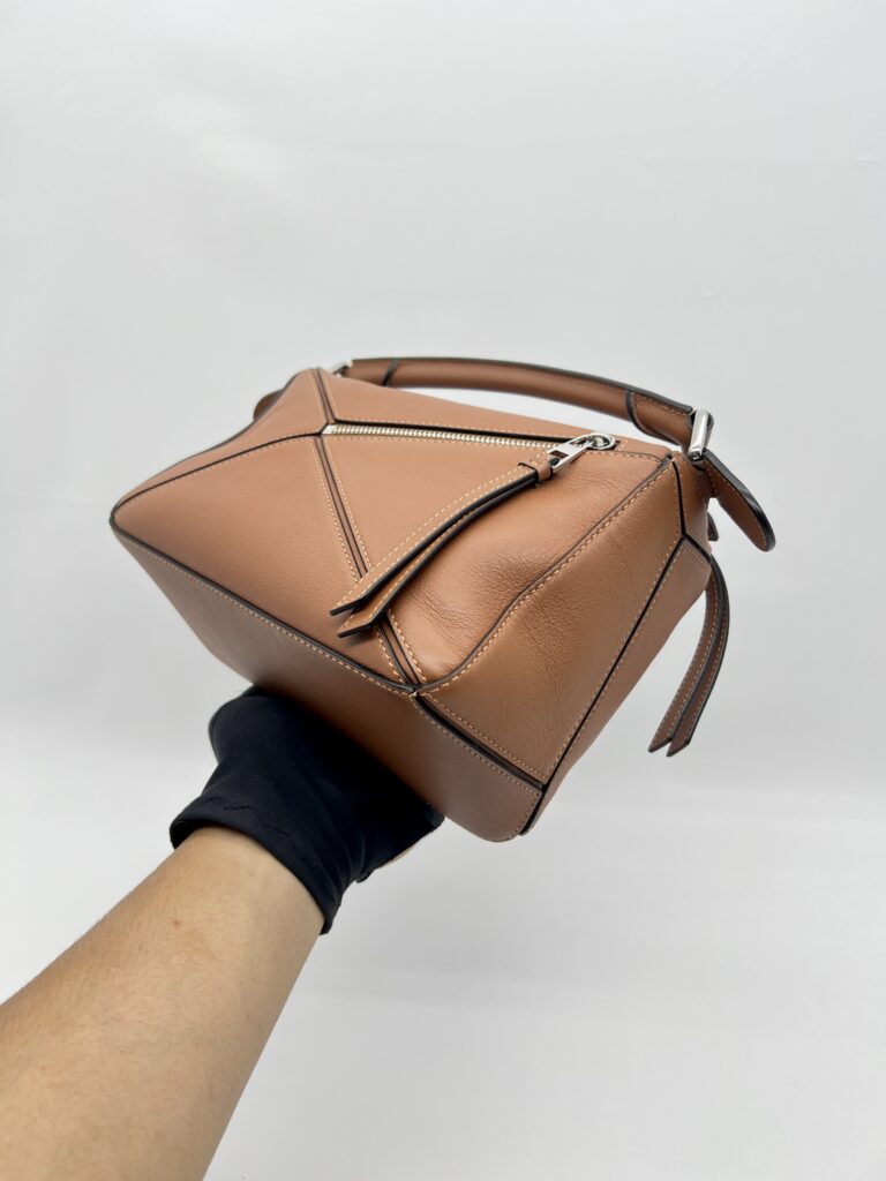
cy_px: 590
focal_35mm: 26
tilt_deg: -21.7
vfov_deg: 67.3
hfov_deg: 53.1
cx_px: 443
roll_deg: -0.4
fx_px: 887
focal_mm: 5.7
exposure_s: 1/100
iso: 32
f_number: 1.5
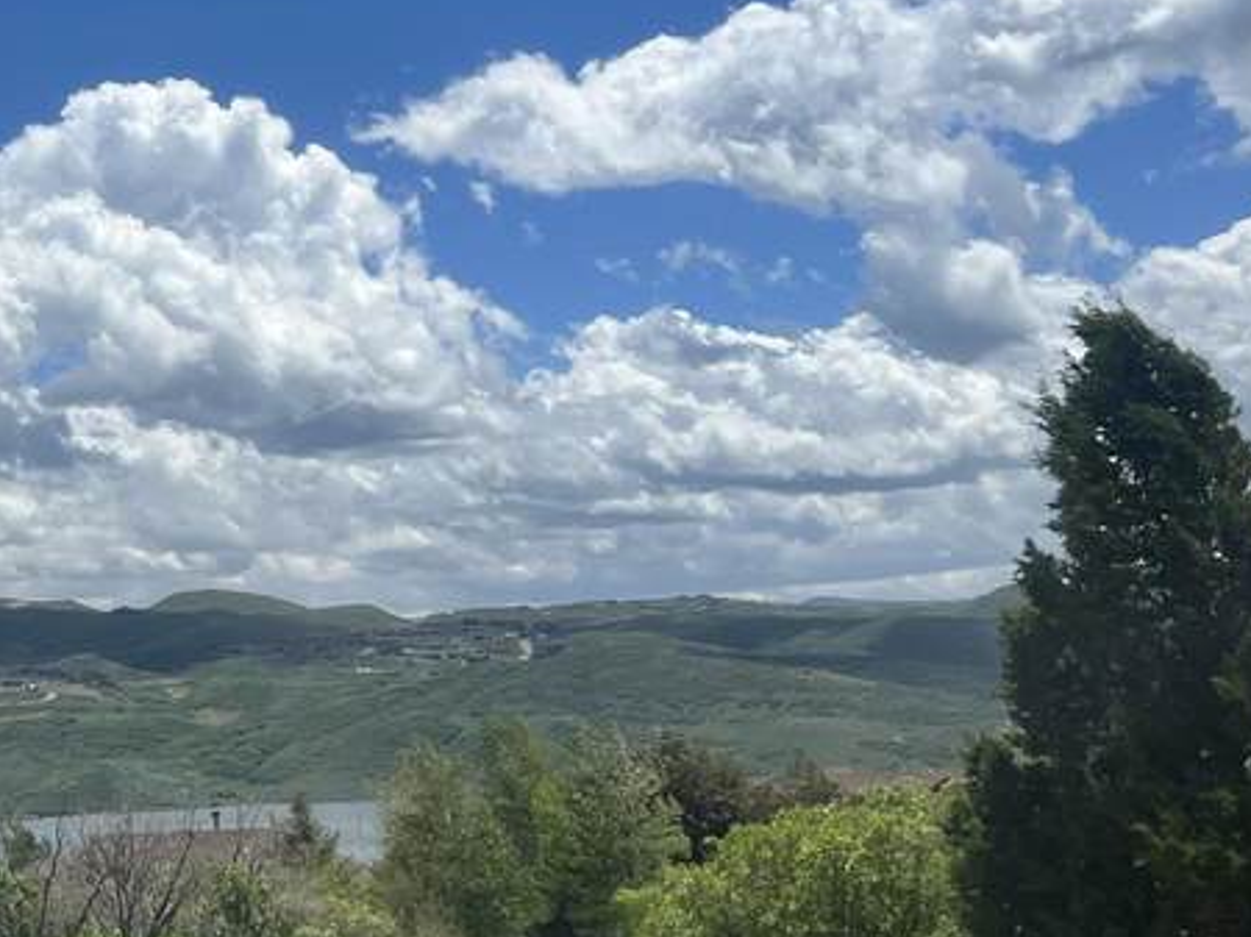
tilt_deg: +13.1
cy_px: 147
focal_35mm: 74
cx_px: -95
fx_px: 2673
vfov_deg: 19.6
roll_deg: +3.2
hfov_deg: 24.7
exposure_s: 1/9434
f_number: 1.5
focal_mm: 5.7
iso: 50
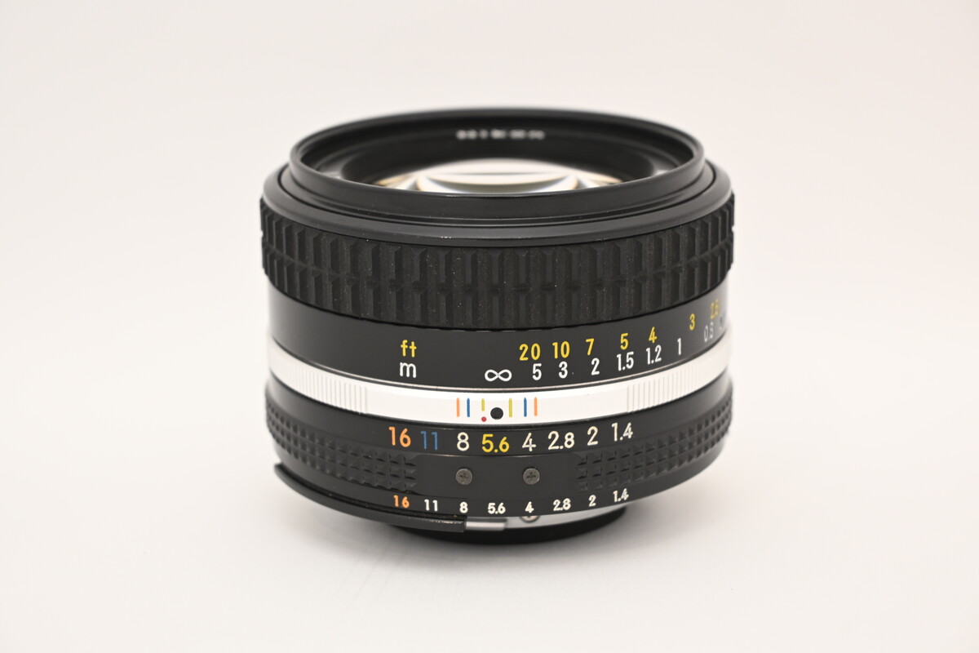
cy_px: 326
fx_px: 2039
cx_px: 490
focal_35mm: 75
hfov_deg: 27.0
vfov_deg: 18.2
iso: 400
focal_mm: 50
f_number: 6.3
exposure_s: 1/13
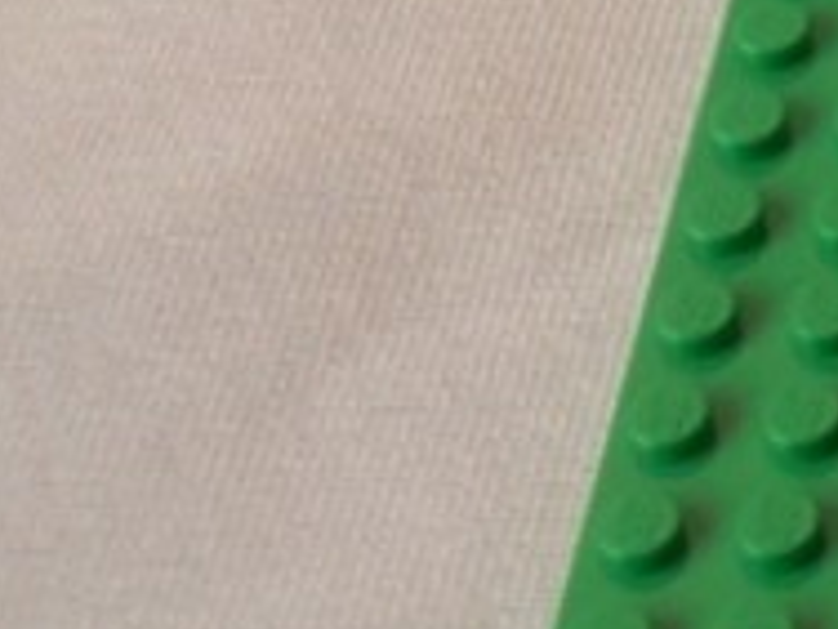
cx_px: 1970
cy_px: -587
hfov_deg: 9.9
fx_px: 4285
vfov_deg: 8.0
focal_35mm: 177
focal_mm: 6.61
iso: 100
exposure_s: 1/40
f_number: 3.9
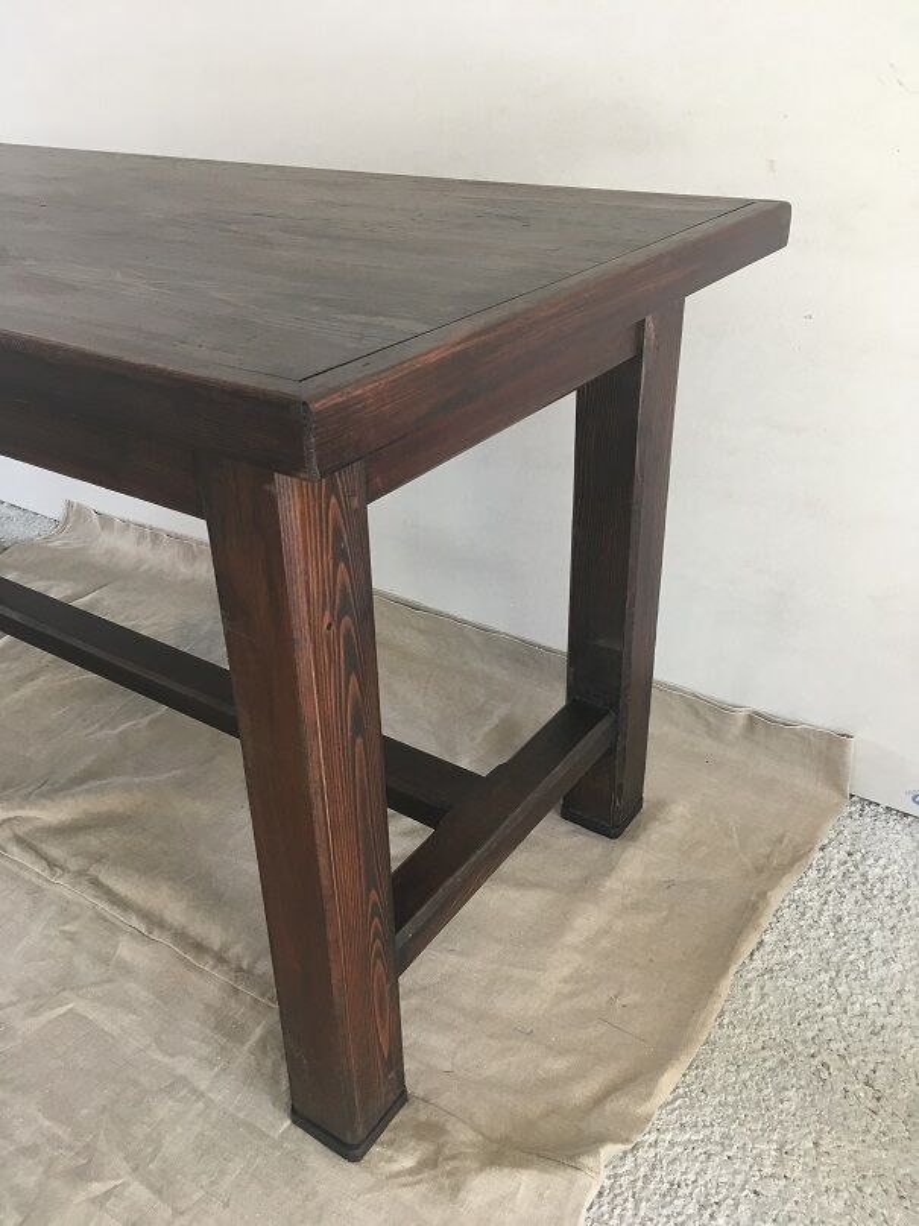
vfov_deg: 61.7
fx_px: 1027
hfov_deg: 48.2
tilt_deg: -31.5
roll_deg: +1.0
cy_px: 613
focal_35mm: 29
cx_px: 460
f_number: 2.2
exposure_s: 1/33
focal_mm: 4.15
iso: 50
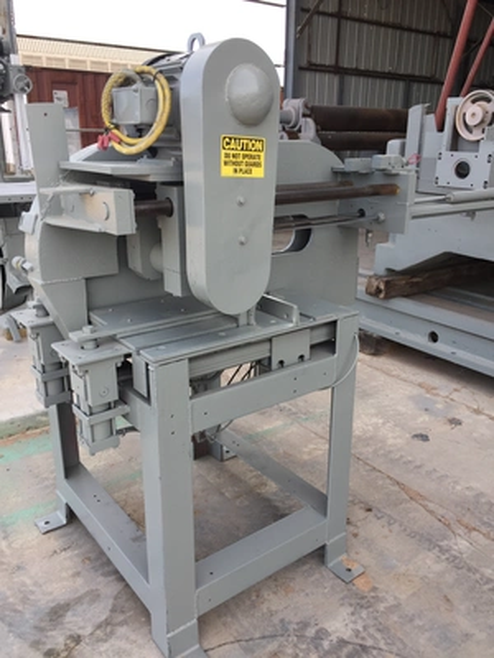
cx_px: 247
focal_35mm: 29
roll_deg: -0.8
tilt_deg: -19.3
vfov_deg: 61.7
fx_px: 552
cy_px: 329
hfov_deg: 48.2
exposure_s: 1/220
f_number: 2.2
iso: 32
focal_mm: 4.15
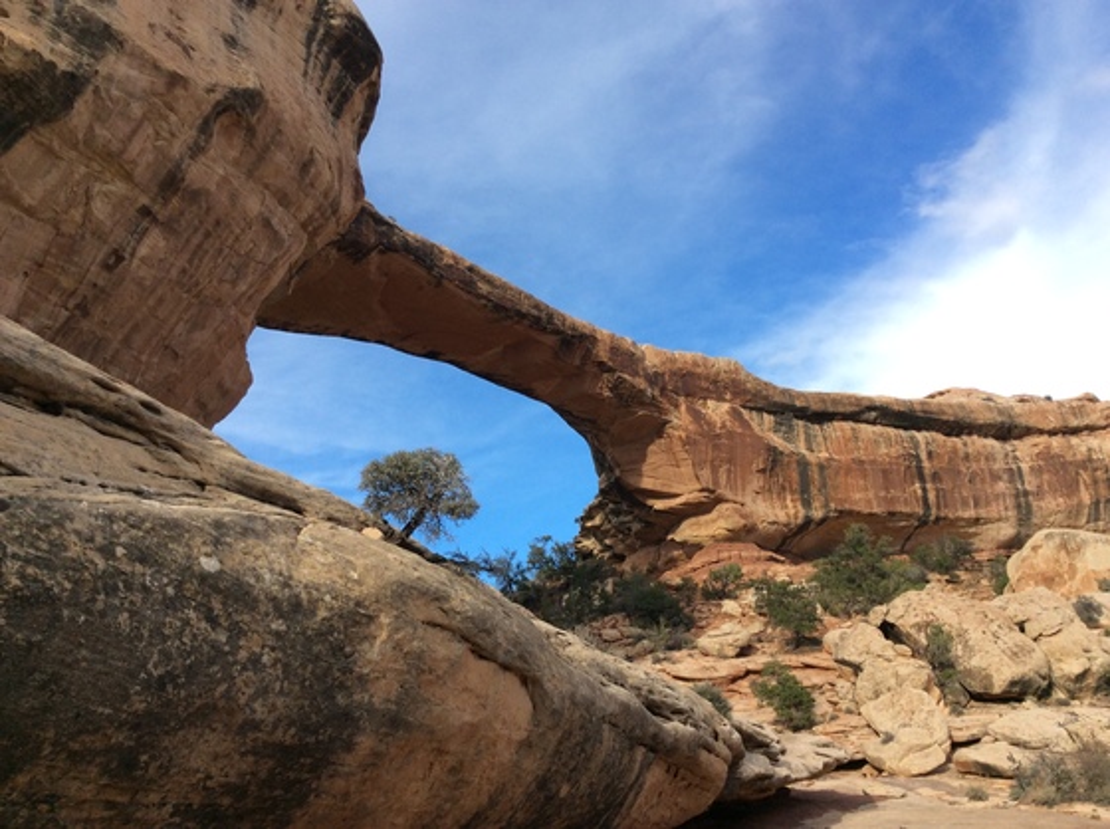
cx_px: 555
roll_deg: +8.8
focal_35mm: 32
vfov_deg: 44.0
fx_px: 1024
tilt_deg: +21.0
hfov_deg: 56.9
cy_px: 414
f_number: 2.4
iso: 32
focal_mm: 3.3
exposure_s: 1/608
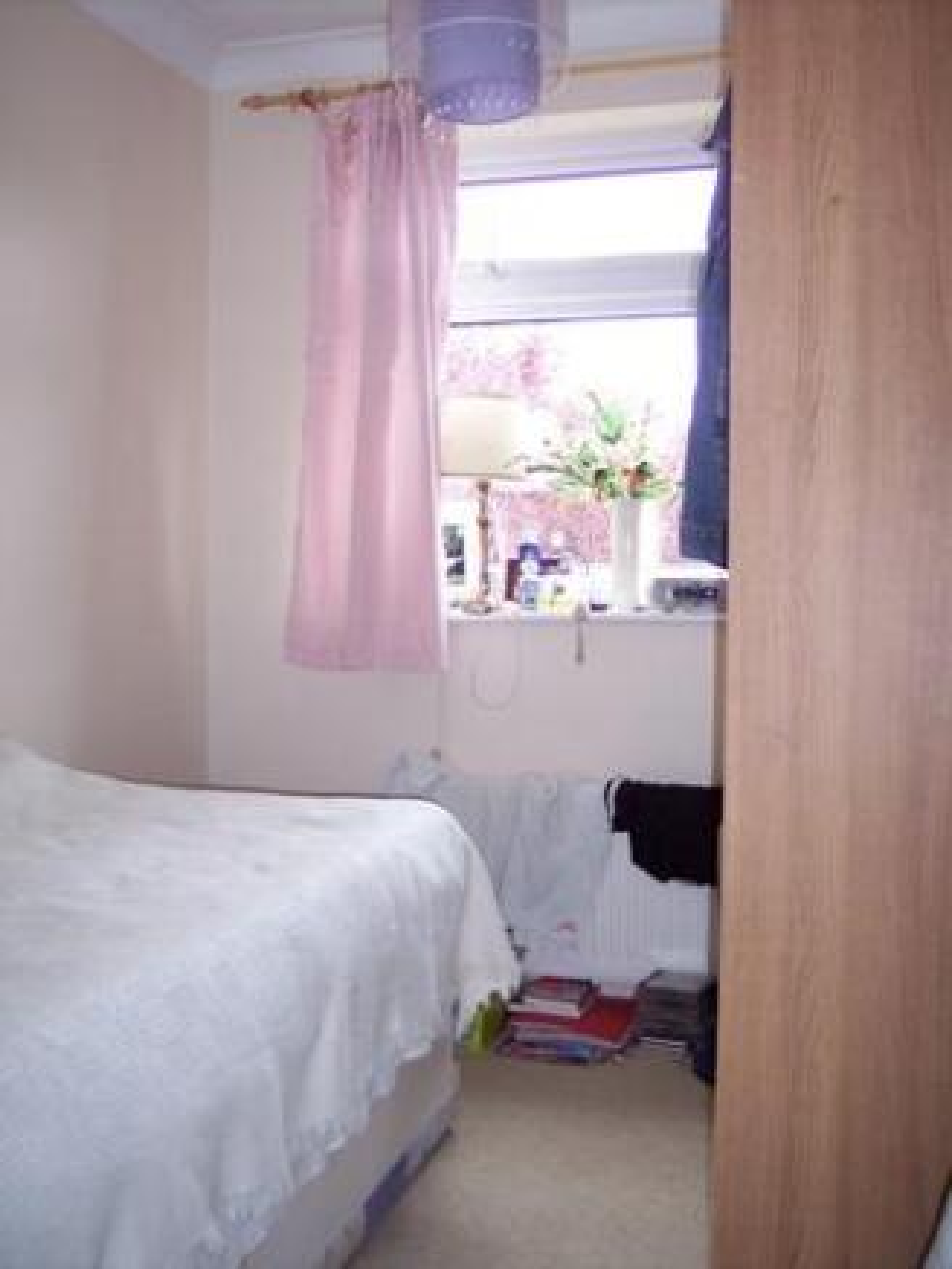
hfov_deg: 36.8
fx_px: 1429
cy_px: 634
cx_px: 476
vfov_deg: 47.9
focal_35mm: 39
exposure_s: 1/60
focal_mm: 8
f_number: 2.8
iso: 140
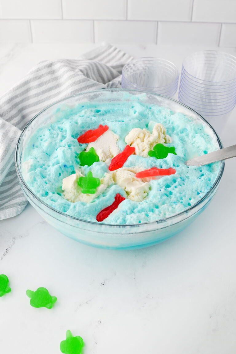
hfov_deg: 27.0
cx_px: 118
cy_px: 177
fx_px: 492
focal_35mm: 50
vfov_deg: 39.6
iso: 280
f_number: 9
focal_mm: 50
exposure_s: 1/80
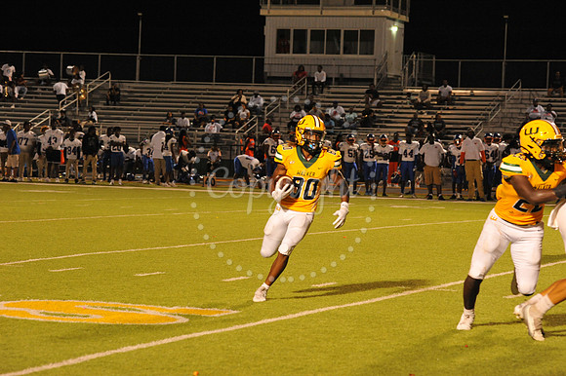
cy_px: 188
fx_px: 1964
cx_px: 283
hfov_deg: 16.4
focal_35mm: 125
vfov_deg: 11.0
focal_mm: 125
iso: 3200
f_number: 6.3
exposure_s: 1/160
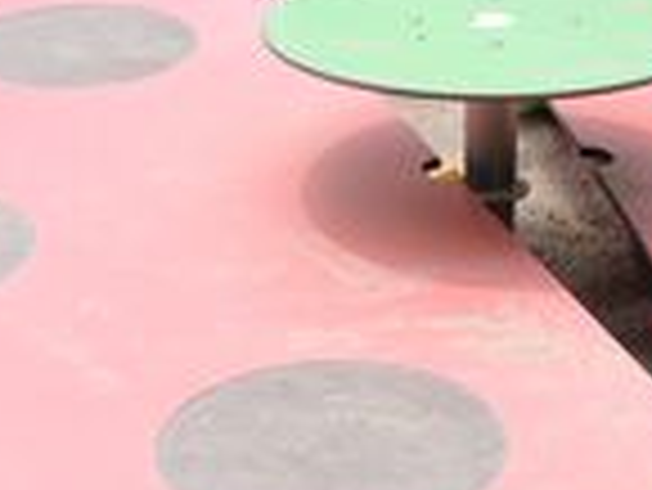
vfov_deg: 13.0
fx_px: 2149
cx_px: 477
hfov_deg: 17.2
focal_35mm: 114
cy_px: 308
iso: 50
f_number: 2.4
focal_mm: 4.13
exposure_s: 1/1106
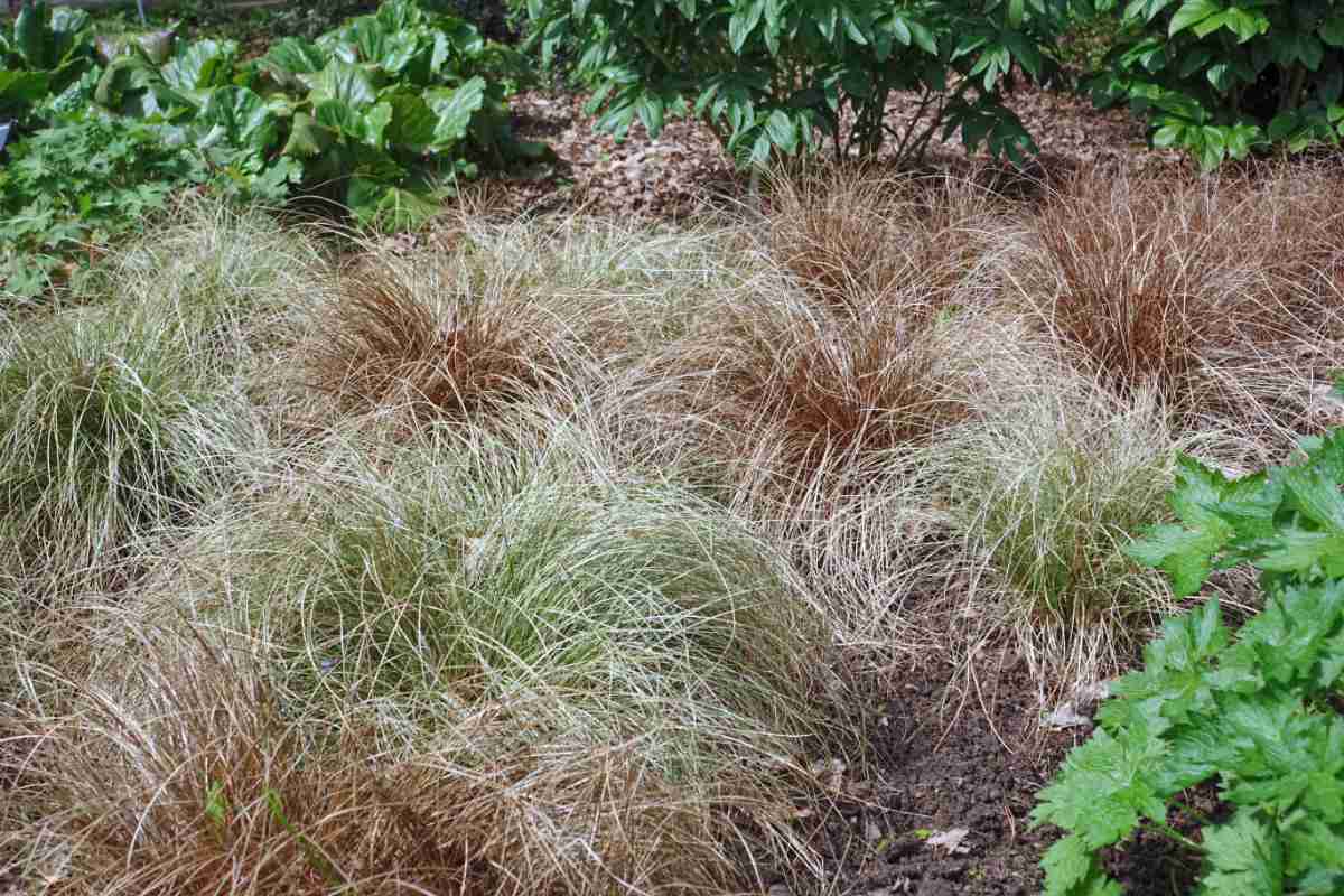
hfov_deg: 35.1
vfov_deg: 23.8
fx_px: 2128
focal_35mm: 57
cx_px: 672
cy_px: 448
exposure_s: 1/640
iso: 250
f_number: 5.6
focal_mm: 21.1
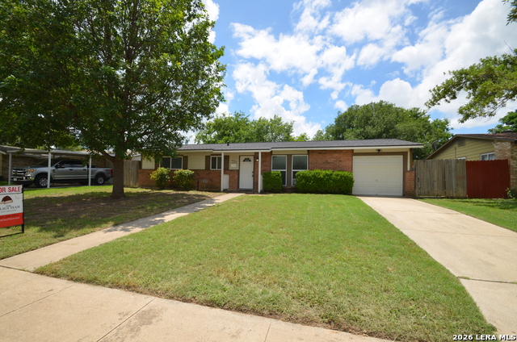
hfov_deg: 100.5
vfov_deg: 77.1
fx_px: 215
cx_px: 258
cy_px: 171
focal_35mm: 15
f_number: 10
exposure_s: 1/200
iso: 100
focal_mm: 10
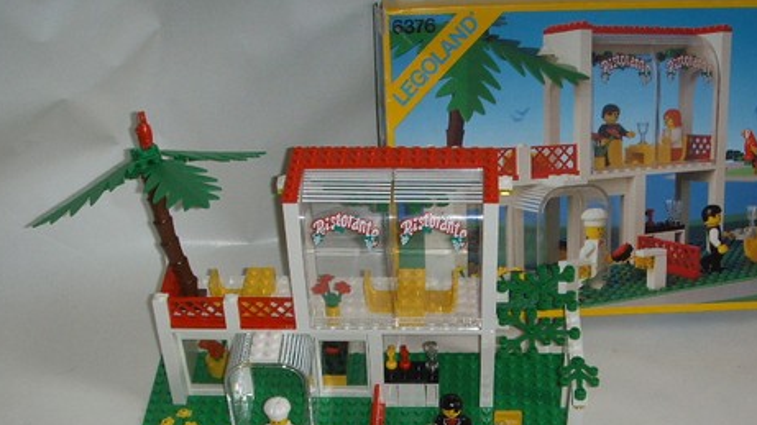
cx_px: 478
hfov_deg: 35.2
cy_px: 366
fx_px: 1184
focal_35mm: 59
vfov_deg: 20.0
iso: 100
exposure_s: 1/45
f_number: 3.5
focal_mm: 6.6
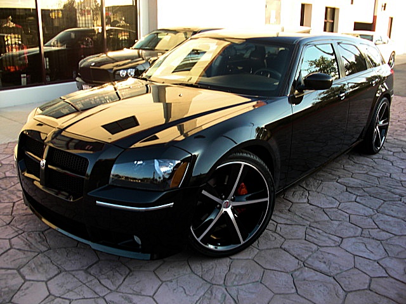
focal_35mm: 36
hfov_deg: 51.4
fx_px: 422
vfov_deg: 39.7
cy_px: 152
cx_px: 203
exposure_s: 1/80
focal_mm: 6.3
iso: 50
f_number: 2.8
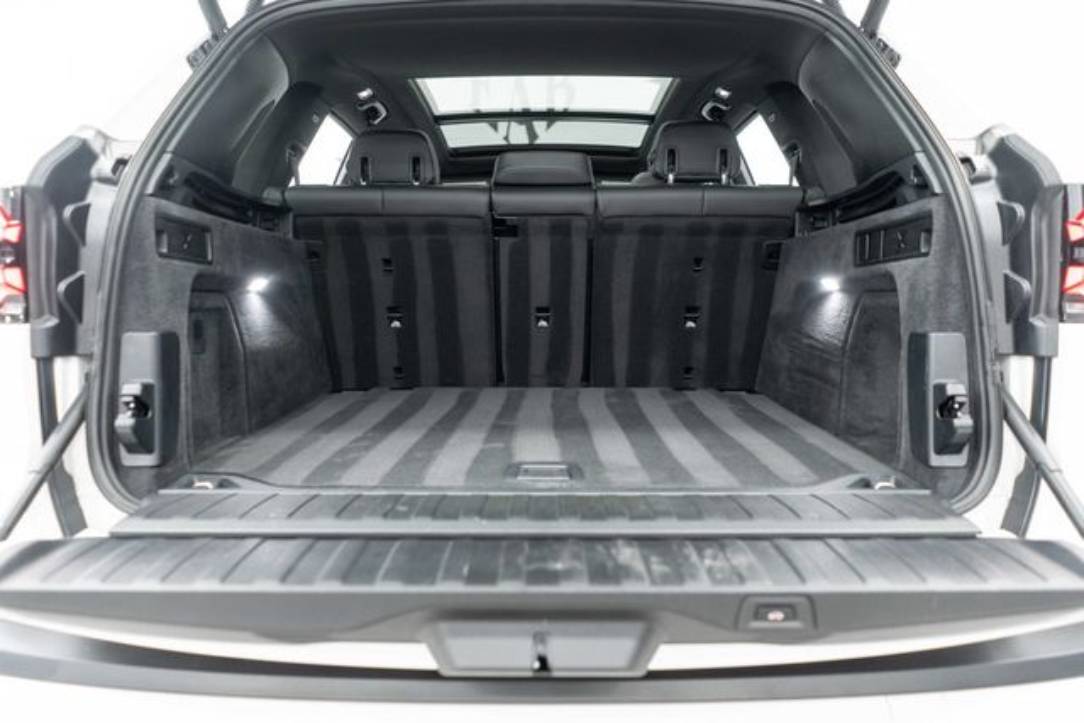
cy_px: 362
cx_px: 542
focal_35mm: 28
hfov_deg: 65.5
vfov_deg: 46.4
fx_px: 843
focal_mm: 28
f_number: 3.2
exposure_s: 1/40
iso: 1250
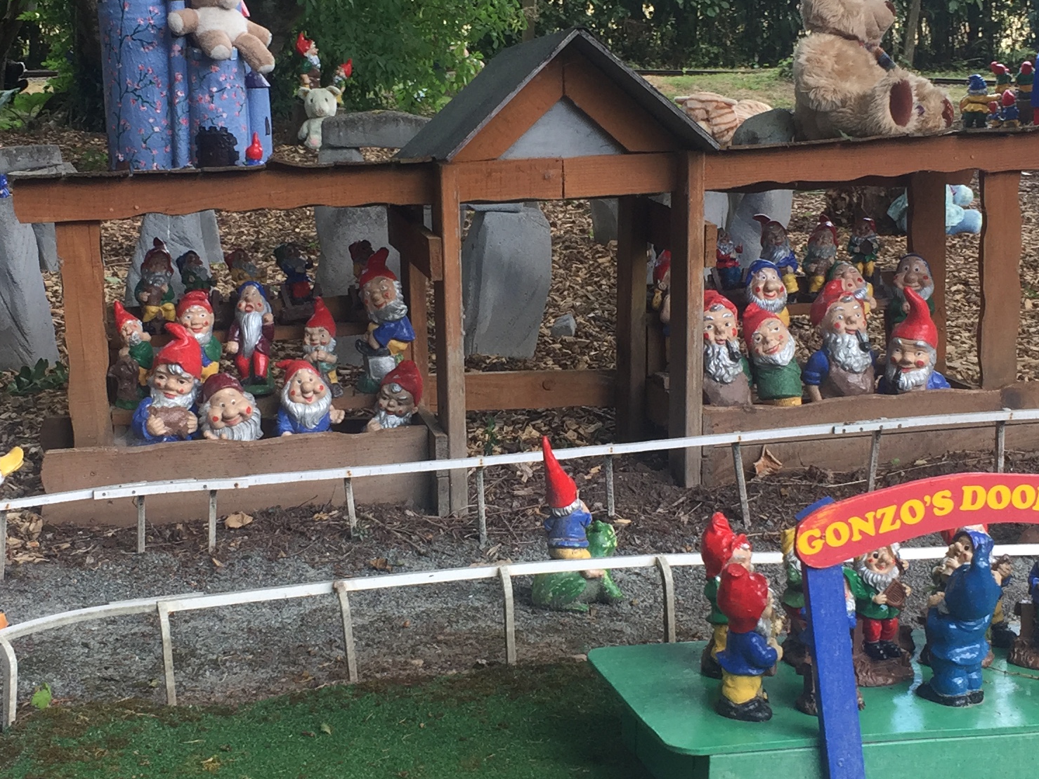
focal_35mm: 64
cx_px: 478
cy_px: 361
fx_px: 1921
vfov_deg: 22.9
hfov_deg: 30.3
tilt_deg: -14.6
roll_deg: -0.8
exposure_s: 1/100
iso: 32
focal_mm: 4.15
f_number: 2.2
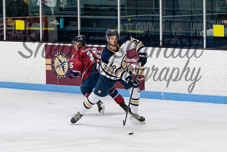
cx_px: 100
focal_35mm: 315
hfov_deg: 6.5
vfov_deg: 4.4
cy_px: 79
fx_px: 1989
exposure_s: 1/800
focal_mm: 110
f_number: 3.2
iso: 2000
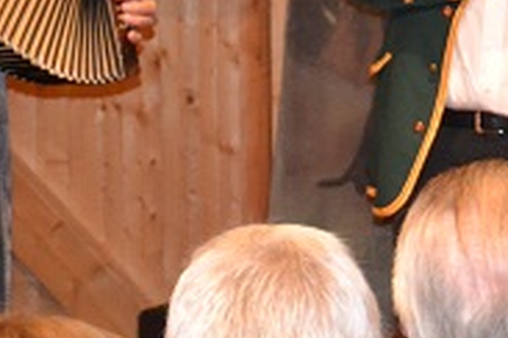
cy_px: 33
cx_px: 358
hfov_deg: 7.5
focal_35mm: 273
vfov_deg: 5.0
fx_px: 3852
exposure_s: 1/60
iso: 3200
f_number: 5
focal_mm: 52
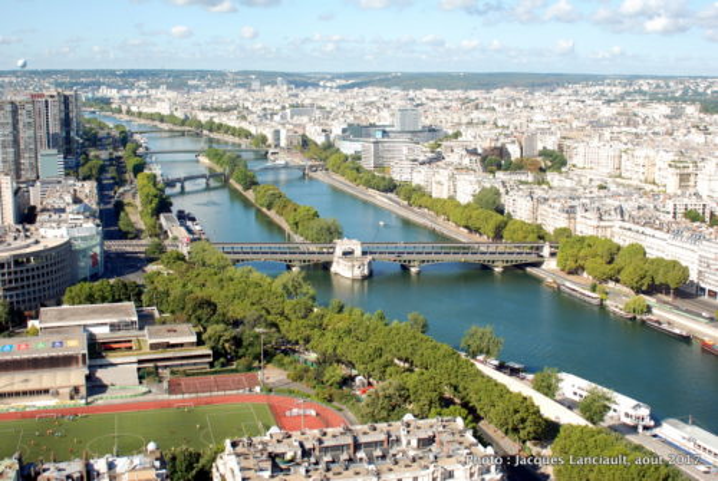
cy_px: 240
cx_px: 359
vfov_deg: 32.0
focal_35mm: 42
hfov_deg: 46.3
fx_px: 839
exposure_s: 1/200
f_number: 7.1
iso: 100
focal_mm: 28
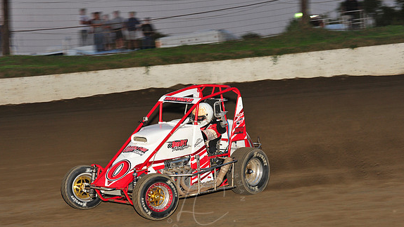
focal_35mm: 111
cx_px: 202
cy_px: 133
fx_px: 1189
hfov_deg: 19.3
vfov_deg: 10.9
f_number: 7.1
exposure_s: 1/320
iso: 800
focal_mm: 105
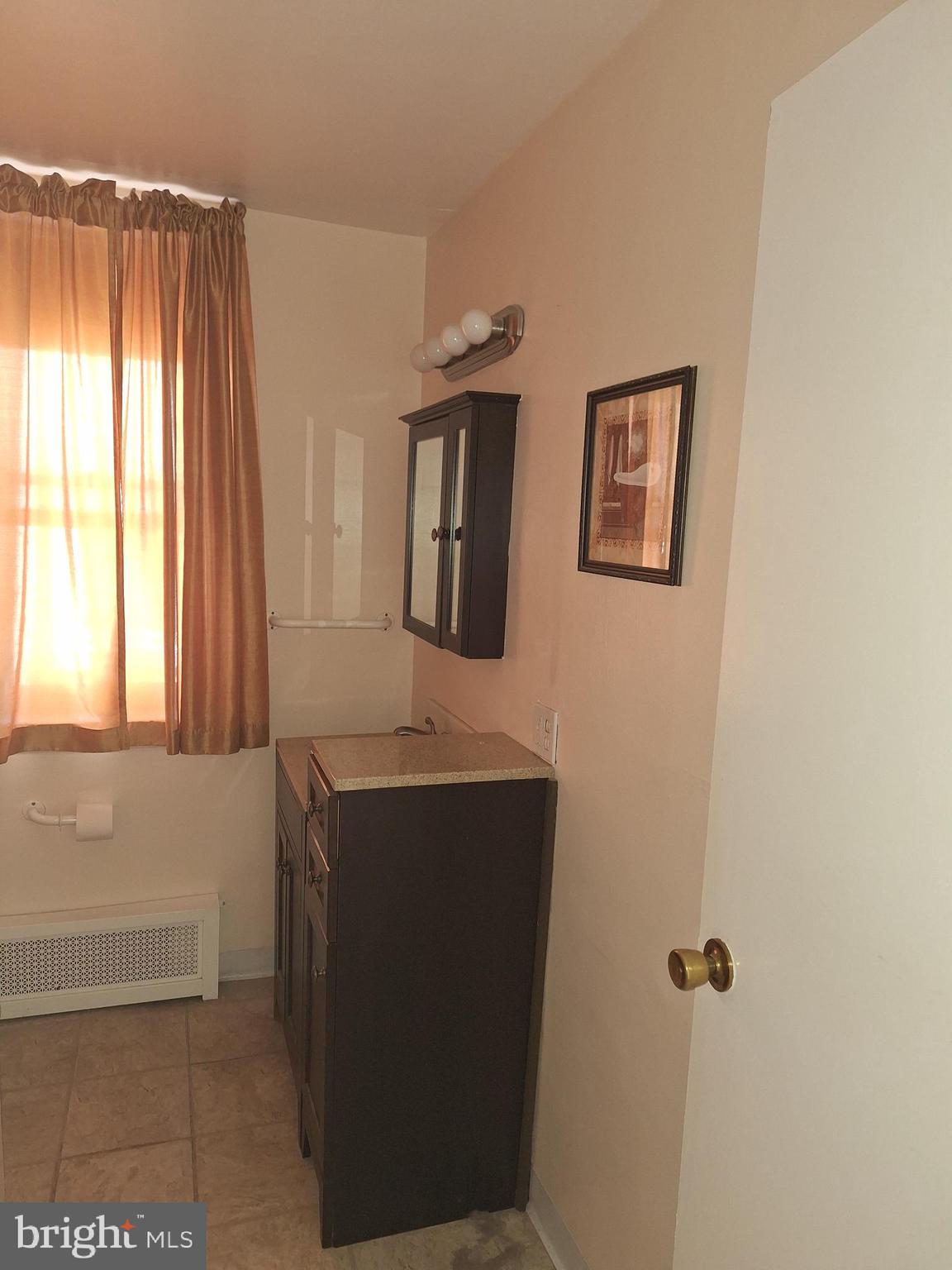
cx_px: 476
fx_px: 843
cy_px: 635
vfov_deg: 73.9
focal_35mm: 23
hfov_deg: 58.9
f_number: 1.8
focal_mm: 5.54
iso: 160
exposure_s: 1/50
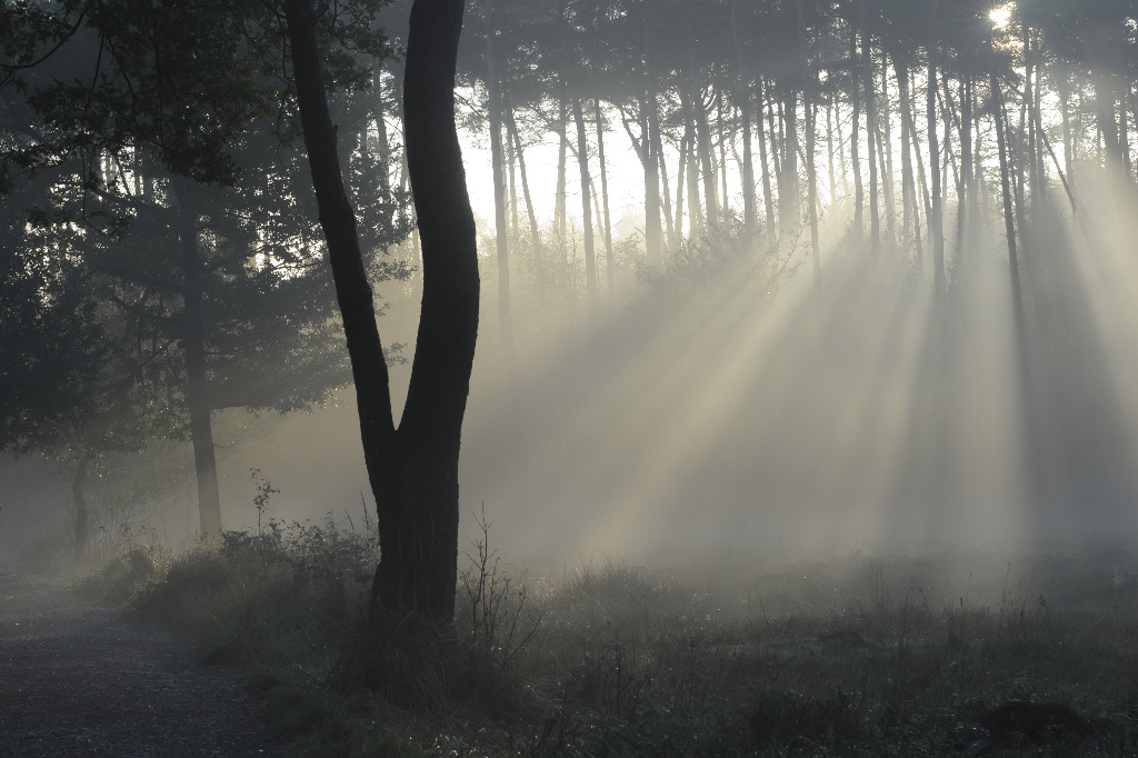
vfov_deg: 13.0
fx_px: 3318
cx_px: 569
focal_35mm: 105
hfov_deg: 19.5
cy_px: 379
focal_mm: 70
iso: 200
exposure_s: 1/160
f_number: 8
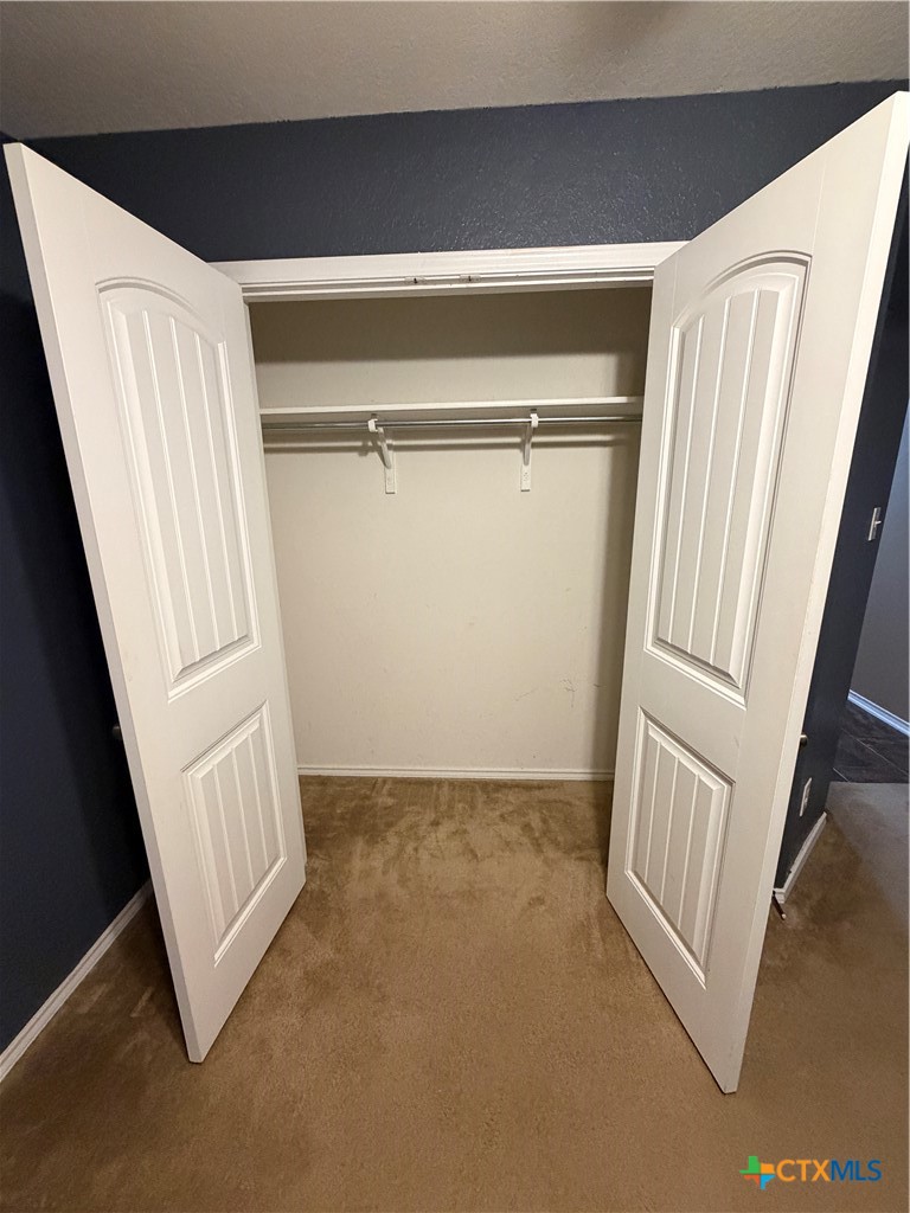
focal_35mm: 14
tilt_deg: -14.4
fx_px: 491
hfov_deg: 85.7
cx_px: 455
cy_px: 606
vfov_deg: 102.1
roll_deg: +2.1
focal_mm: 2.22
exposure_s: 1/60
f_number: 2.2
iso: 500
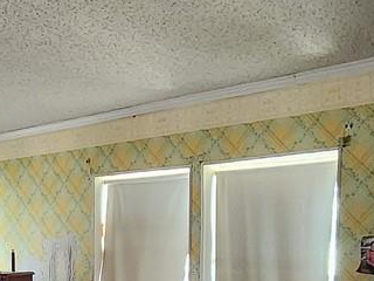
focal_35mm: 65
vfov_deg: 21.3
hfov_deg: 27.8
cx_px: -14
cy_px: 316
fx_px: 702
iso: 800
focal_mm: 2.2
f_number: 2.2
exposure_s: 1/24
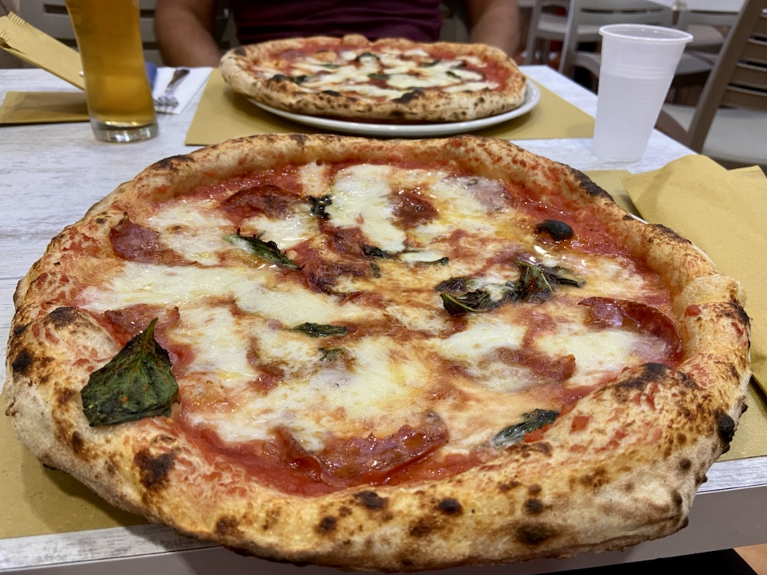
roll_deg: -1.4
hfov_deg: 65.3
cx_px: 391
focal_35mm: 27
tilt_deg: -31.8
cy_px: 291
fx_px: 598
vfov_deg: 51.3
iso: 200
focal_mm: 4.25
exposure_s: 1/50
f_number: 1.8
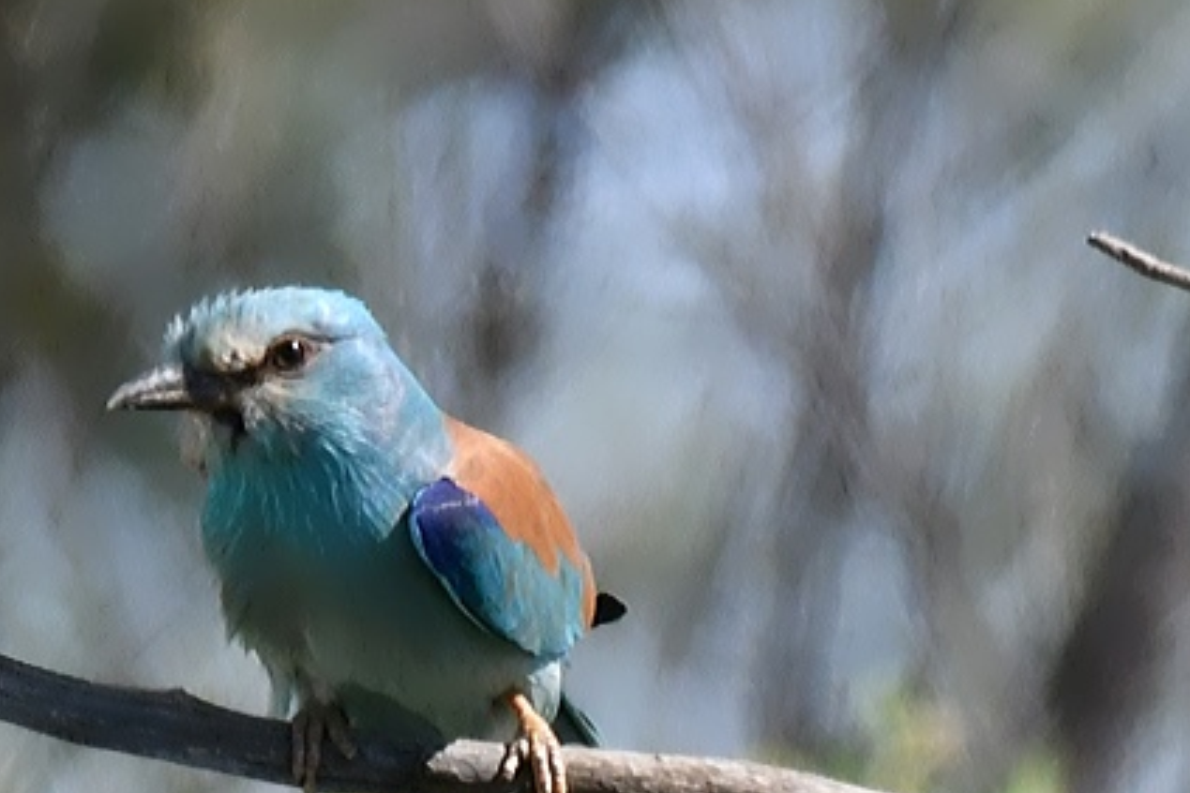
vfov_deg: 0.8
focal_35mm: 1817
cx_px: -107
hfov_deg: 1.1
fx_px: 60057
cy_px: 709
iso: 720
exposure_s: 1/2000
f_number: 8
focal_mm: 500
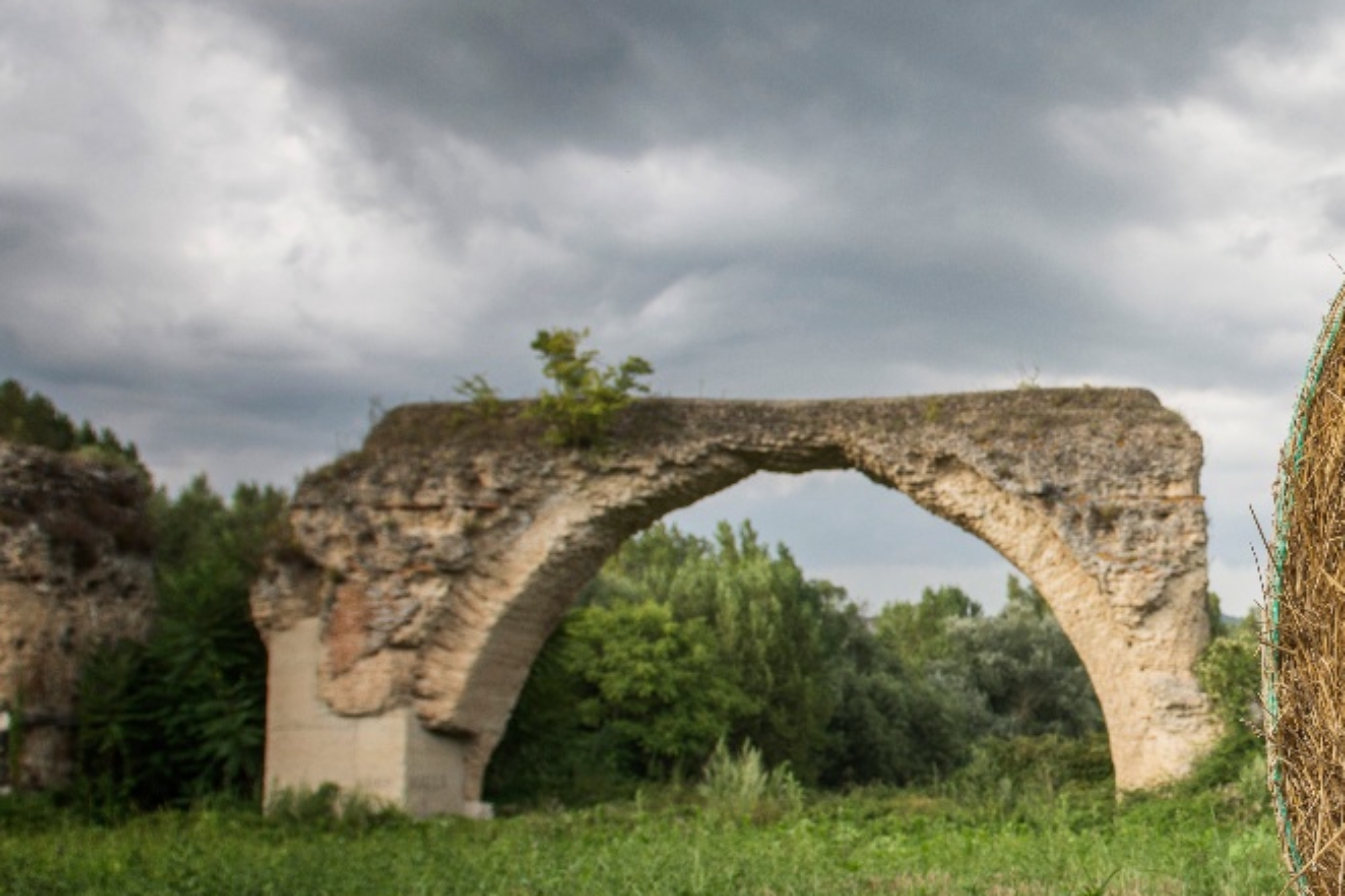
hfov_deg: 32.5
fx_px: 2166
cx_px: 1254
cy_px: 495
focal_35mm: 58
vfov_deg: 23.4
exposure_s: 1/100
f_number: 5
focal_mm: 24
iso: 160
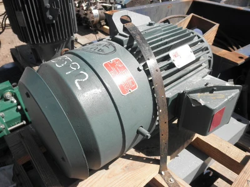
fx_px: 202
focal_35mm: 28
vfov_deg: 49.7
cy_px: 94
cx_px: 125
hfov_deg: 63.4
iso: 64
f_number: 3
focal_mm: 5
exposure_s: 1/800
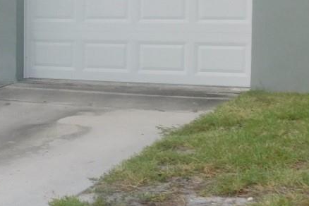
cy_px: 73
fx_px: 978
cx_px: -178
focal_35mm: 114
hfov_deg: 16.2
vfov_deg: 12.0
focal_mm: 5.3
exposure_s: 1/500
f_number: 3.2
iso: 125
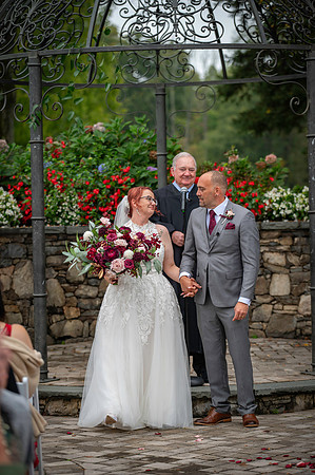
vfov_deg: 18.6
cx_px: 158
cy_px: 238
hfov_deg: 12.4
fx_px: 1447
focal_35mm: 110
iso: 320
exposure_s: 1/160
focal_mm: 110
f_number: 3.2
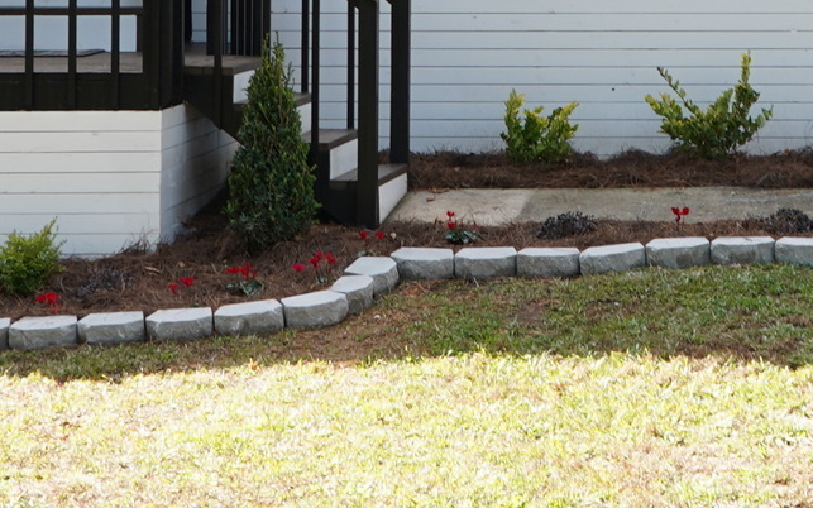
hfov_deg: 13.8
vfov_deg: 8.3
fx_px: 3346
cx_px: 639
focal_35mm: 151
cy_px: -514
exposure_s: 1/160
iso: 100
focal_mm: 31
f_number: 4
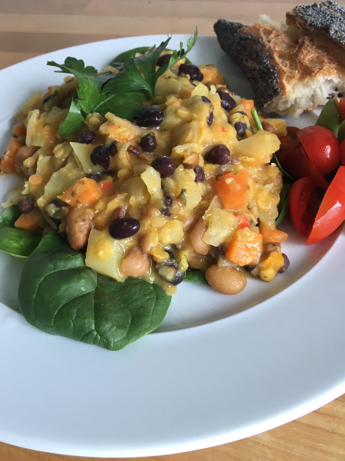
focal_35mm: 32
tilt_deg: -44.1
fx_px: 425
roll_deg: +4.4
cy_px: 211
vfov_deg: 56.7
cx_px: 183
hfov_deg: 44.1
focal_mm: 4.15
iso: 25
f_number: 2.2
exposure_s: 1/33
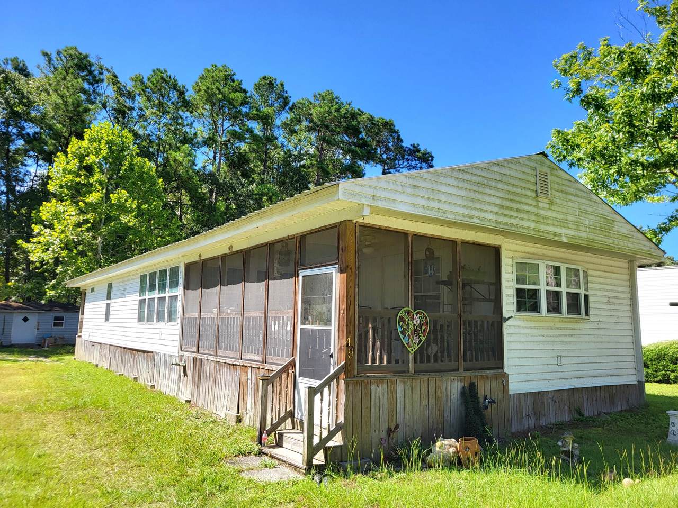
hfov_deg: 67.3
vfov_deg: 53.1
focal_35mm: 26
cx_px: 339
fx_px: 509
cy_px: 254
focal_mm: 5.4
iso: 40
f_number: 1.8
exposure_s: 1/1179
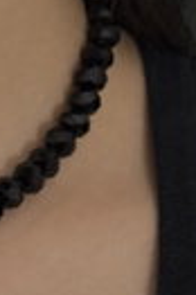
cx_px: -126
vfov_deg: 10.1
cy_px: 280
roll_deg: -0.9
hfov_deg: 6.6
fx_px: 1662
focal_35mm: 203
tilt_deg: -9.2
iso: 400
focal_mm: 6.76
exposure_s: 1/33
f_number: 1.78
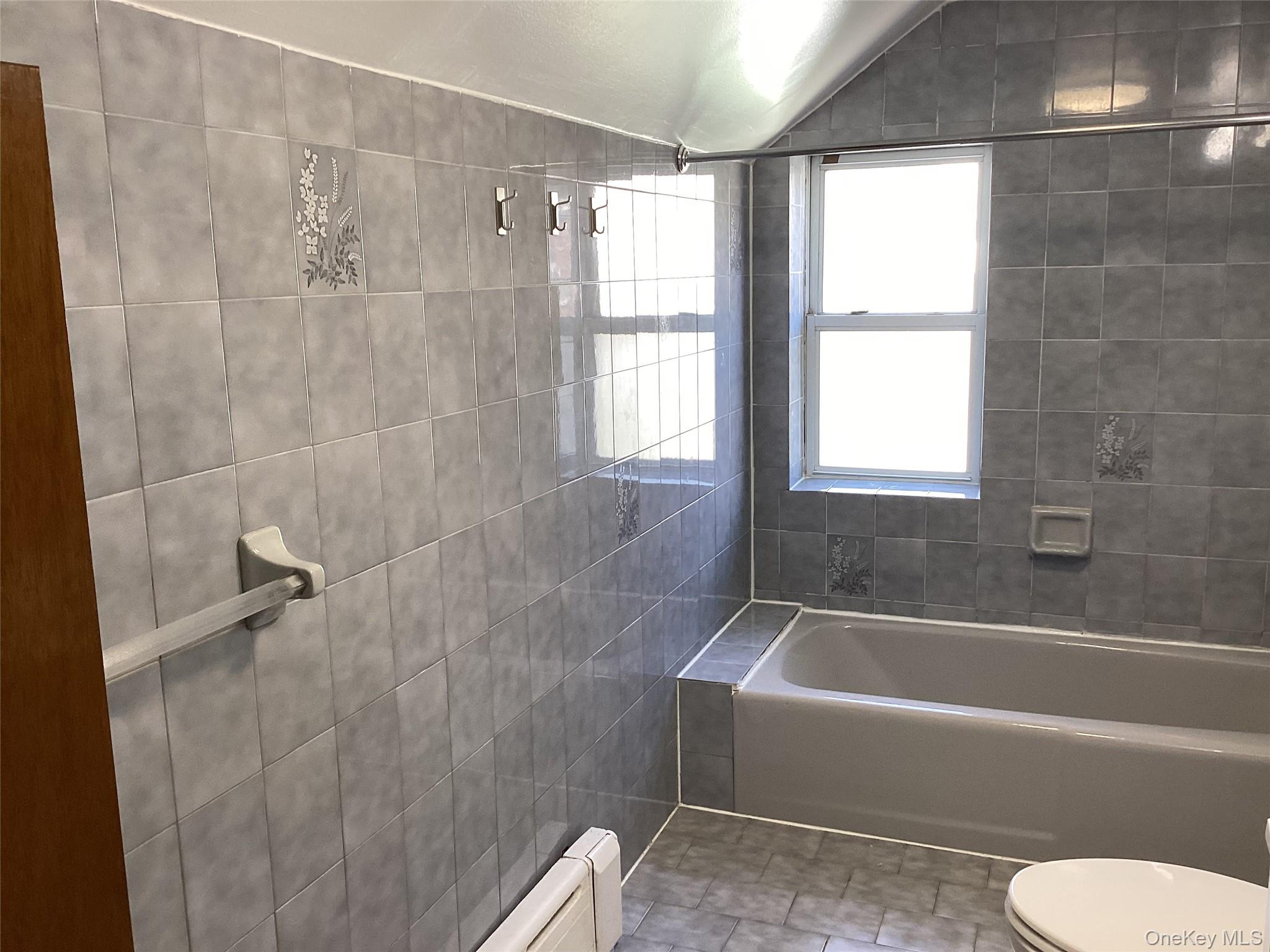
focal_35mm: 31
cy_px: 476
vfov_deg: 45.4
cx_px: 635
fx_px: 1137
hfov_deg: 58.4
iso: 64
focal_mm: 3.3
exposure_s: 1/60
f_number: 2.4
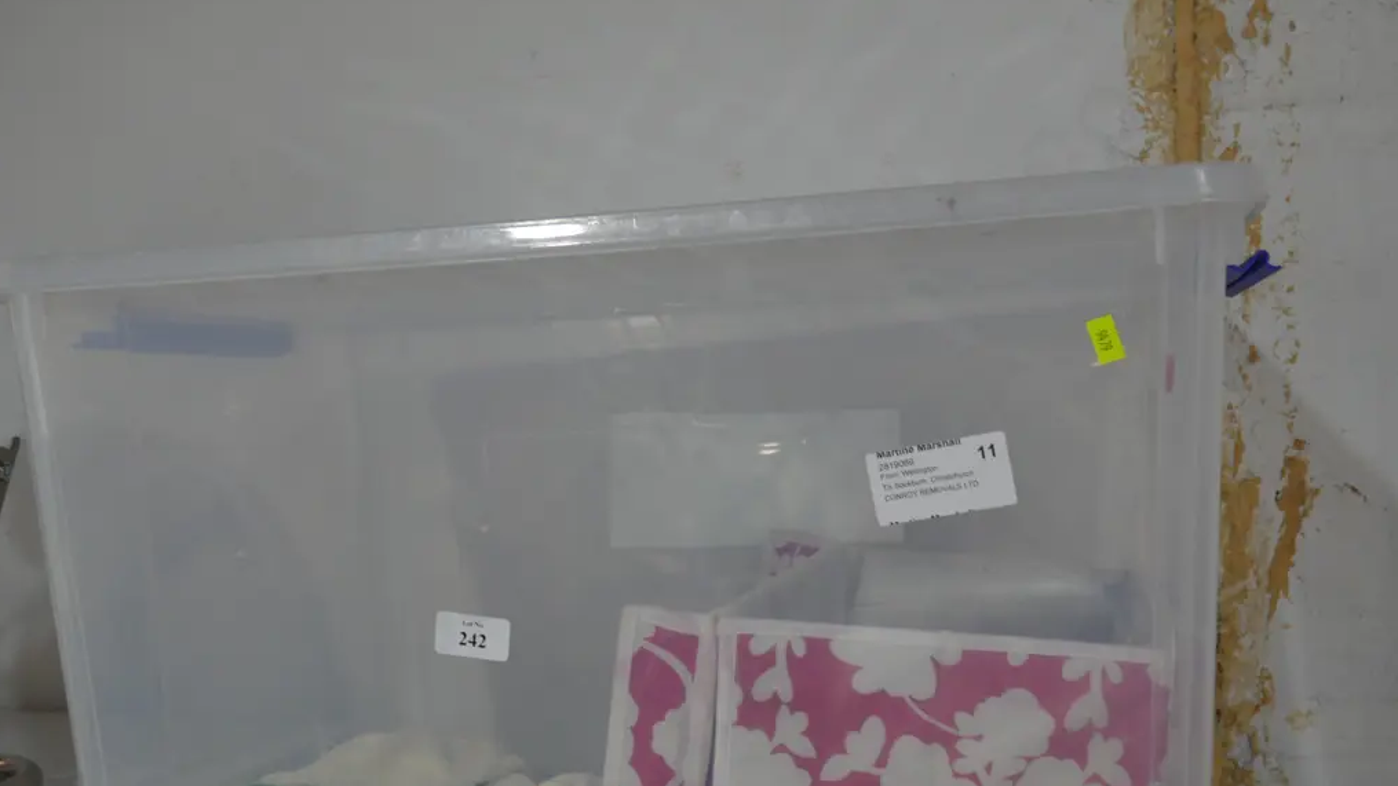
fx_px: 1631
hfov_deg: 46.4
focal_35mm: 44
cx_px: 698
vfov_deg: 27.1
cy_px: 423
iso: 500
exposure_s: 1/60
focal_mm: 20
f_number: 4.5
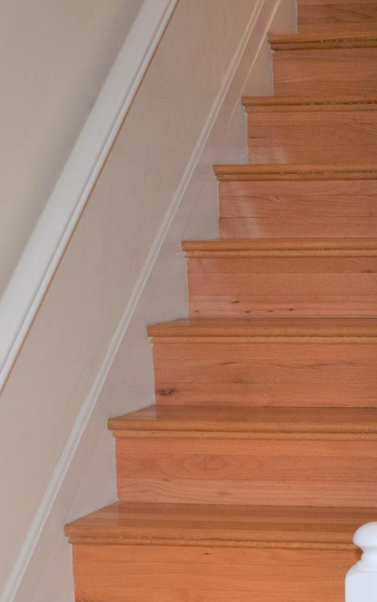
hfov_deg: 13.6
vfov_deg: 22.9
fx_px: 1479
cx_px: 586
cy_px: 411
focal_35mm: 90
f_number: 5.6
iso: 720
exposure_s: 1/125
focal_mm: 24
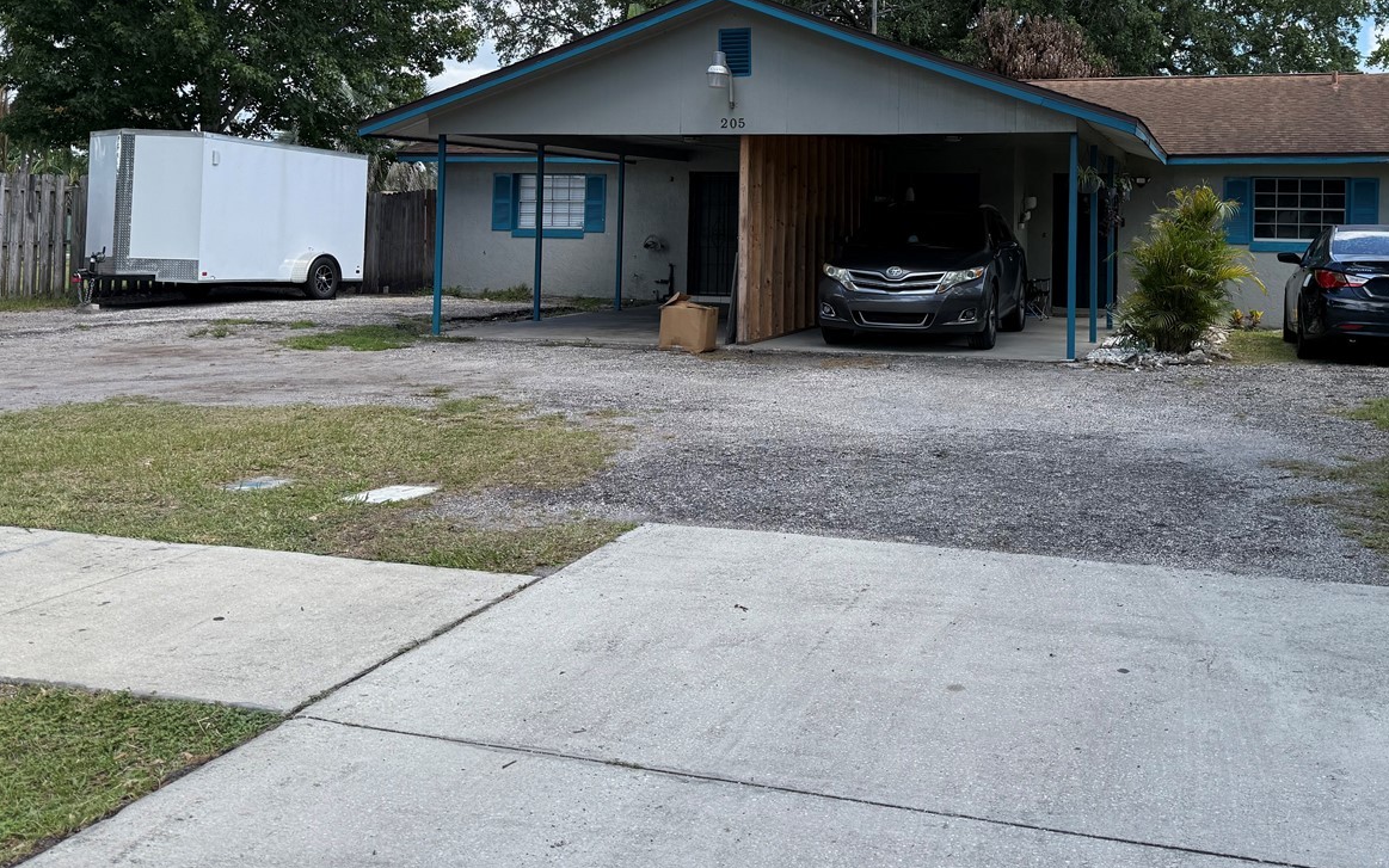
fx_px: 1325
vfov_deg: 35.3
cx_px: 859
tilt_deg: +1.6
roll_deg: -1.1
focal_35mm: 35
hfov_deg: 54.8
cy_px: 193
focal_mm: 6.76
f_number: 1.78
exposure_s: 1/2299
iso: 100
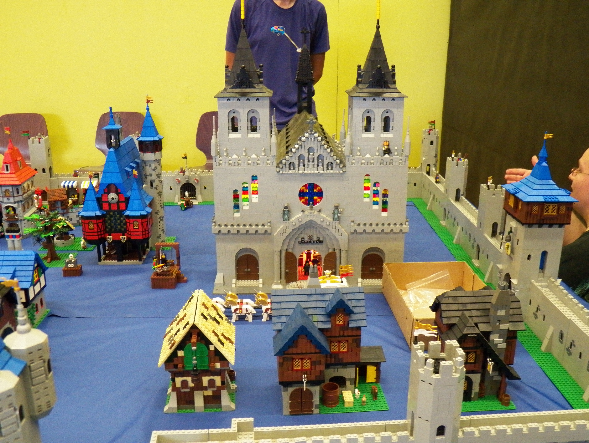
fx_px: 596
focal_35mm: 35
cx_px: 294
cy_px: 222
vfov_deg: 40.7
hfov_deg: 52.6
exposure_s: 1/30
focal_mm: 6.3
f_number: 2.8
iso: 640
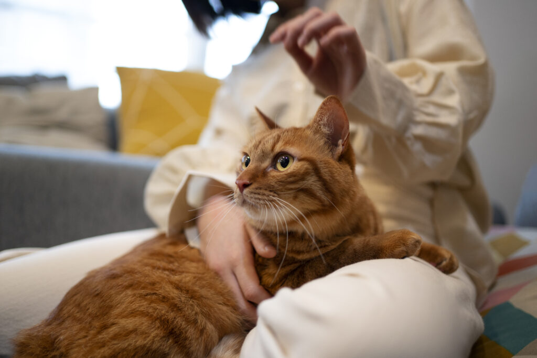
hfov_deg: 54.4
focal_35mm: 35
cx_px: 268
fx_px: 522
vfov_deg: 37.9
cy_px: 179
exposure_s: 1/200
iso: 800
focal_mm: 35
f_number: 1.8
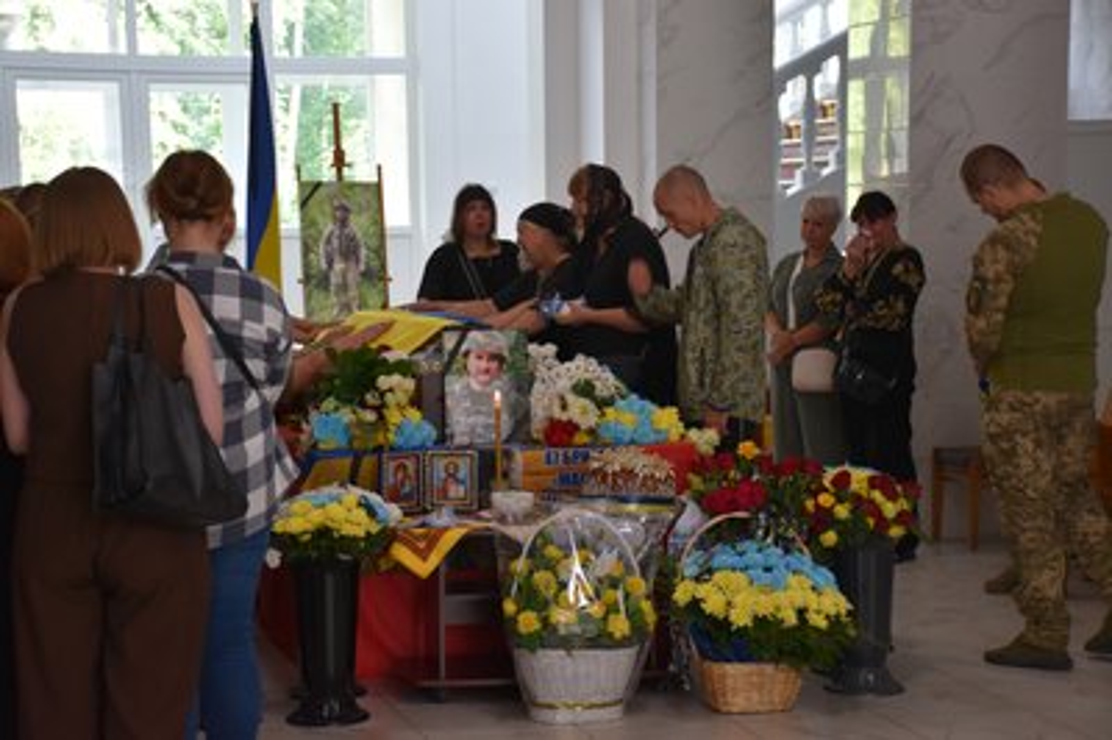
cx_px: 556
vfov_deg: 17.5
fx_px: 2407
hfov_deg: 26.0
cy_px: 370
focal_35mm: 78
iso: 640
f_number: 4.8
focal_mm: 52
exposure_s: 1/60
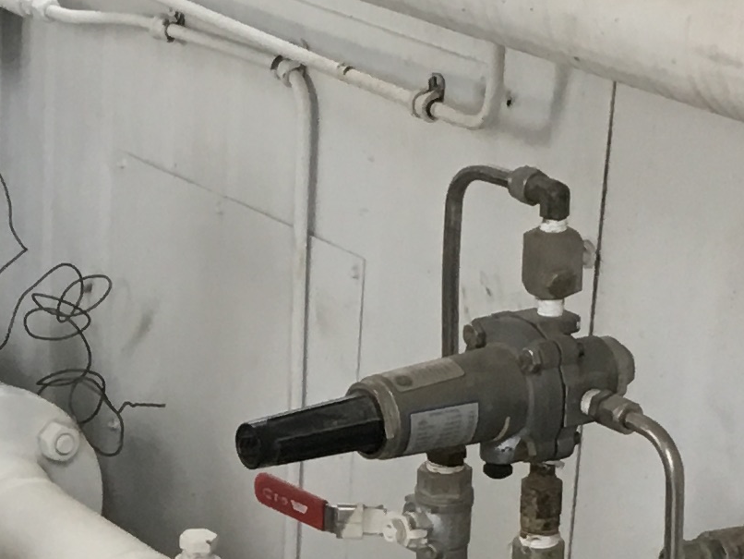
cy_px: 642
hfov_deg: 13.5
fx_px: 3117
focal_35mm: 145
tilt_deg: -25.4
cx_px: 87
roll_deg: -3.0
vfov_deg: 10.1
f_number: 2.2
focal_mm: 4.15
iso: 40
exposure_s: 1/30
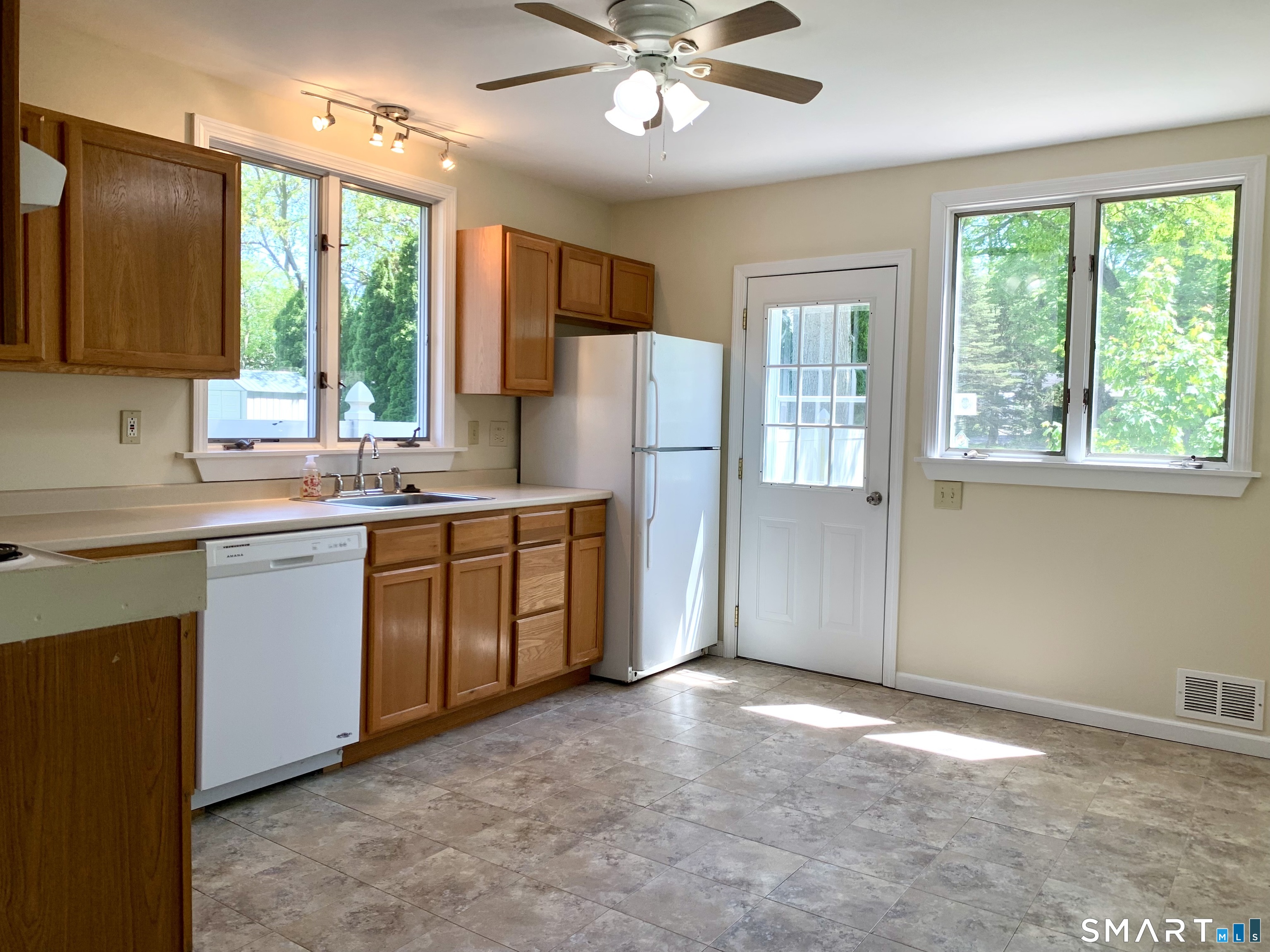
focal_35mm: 26
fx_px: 954
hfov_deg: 67.3
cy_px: 476
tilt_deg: -3.6
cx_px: 635
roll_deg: -0.6
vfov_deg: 53.1
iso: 25
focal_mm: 4.25
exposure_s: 1/144
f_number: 1.8
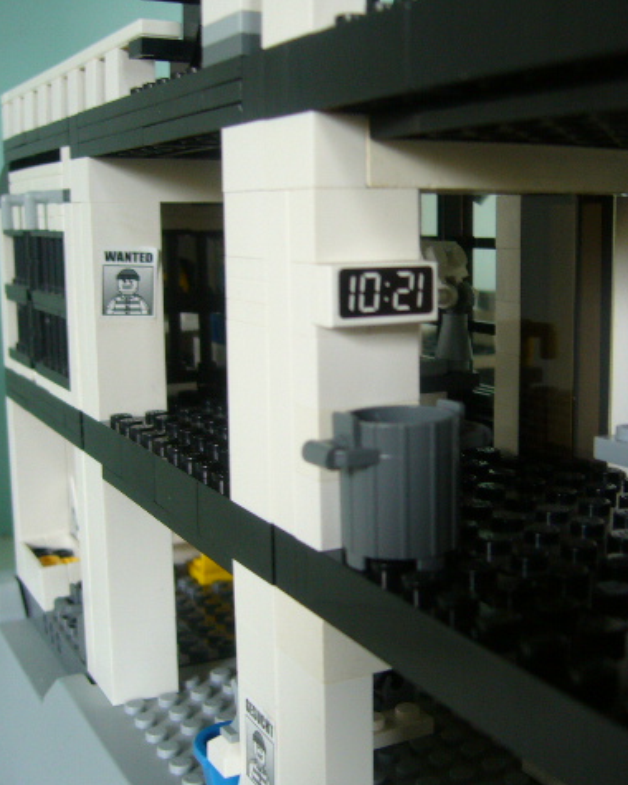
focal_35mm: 46
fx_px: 1069
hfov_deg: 32.5
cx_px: 415
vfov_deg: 40.3
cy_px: 393
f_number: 2.8
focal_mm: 5.8
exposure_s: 1/20
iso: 100
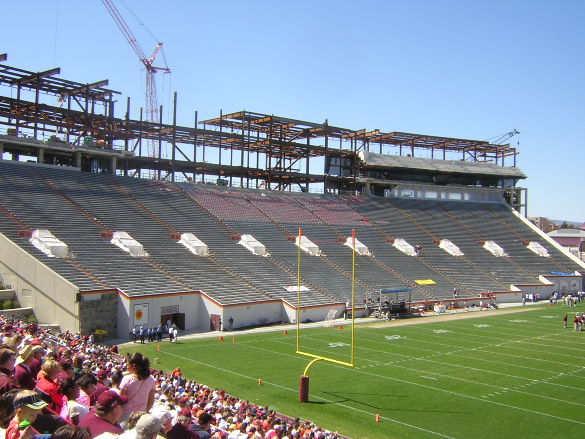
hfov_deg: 51.4
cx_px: 292
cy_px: 220
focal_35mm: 36
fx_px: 608
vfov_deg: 39.7
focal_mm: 4.7
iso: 100
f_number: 5.2
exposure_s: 1/233
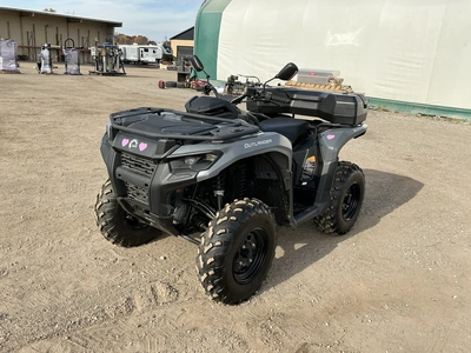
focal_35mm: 28
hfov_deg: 63.4
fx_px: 381
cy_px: 176
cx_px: 236
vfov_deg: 49.7
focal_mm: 3
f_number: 1.8
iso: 25
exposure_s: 1/1221
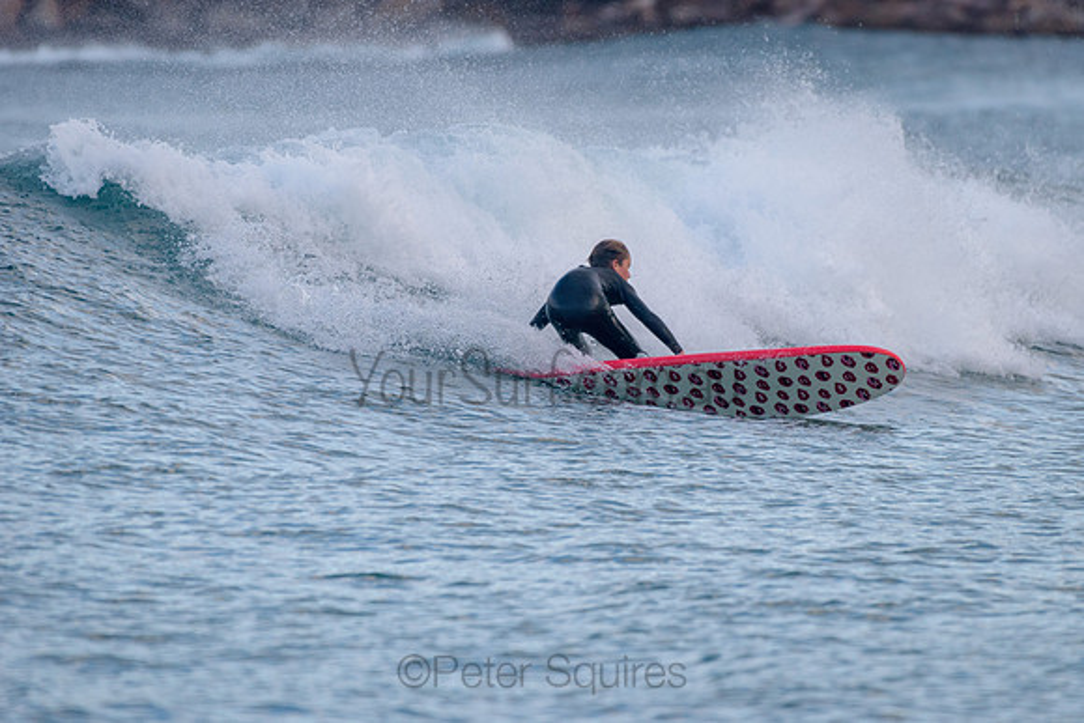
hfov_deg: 3.3
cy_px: 293
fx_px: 18594
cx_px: 669
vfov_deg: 2.2
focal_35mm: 617
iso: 640
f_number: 5.6
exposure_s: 1/1250
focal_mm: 500
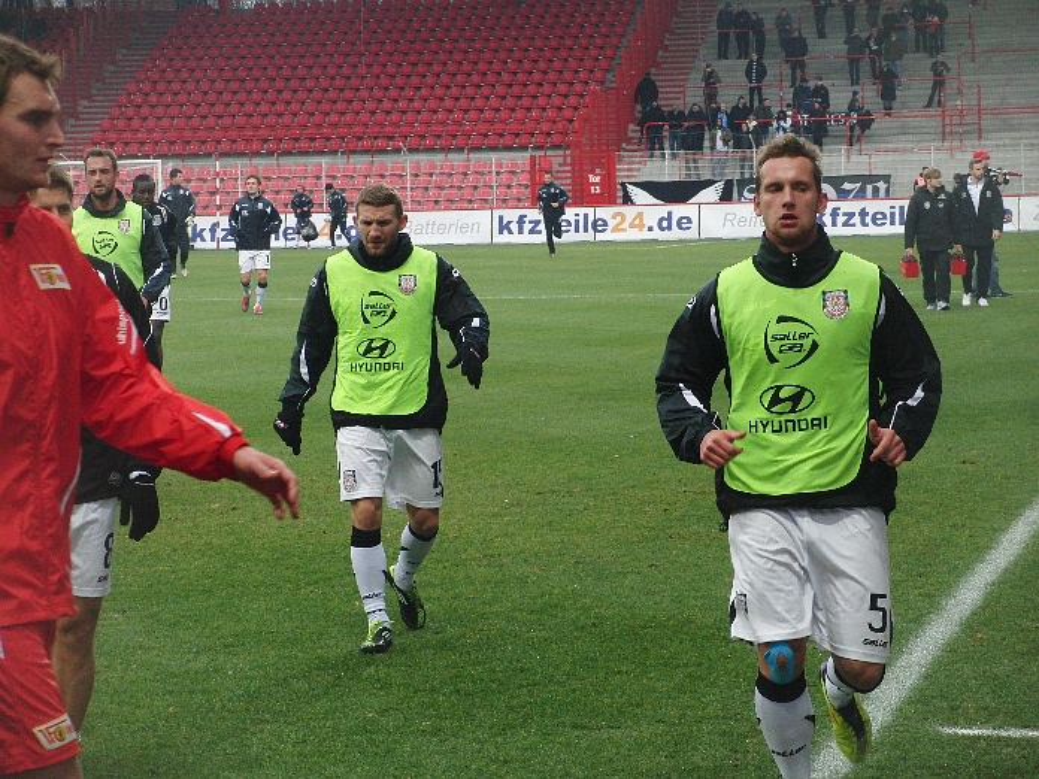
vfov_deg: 11.1
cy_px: 390
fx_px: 4022
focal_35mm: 134
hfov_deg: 14.7
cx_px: 520
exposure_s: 1/250
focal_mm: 23.28
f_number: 4.3
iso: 400
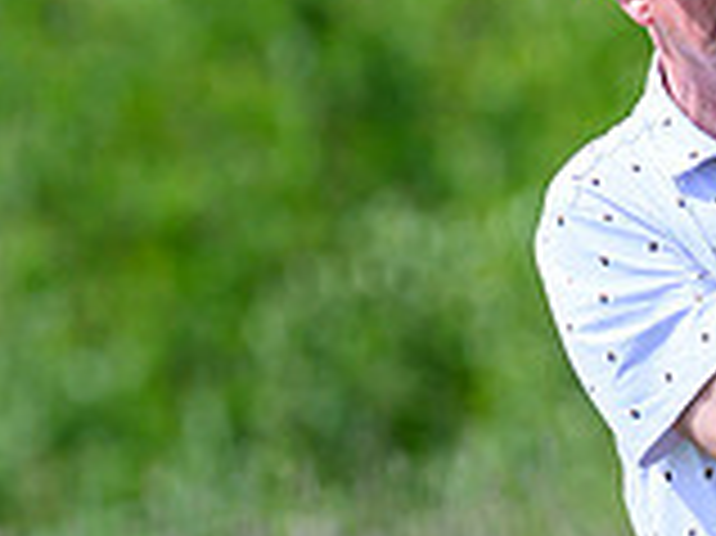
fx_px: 41172
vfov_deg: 0.7
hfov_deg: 1.0
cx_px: 1144
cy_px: 277
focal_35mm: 1992
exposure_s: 1/4000
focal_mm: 400
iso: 500
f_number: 4
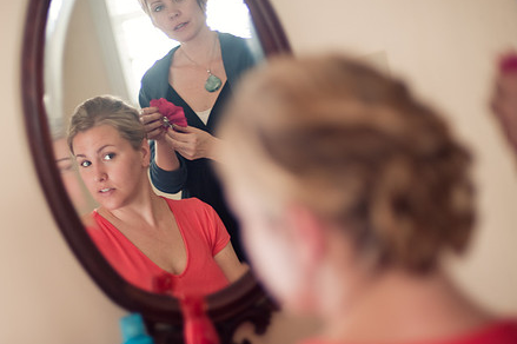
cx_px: 265
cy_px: 193
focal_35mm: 66
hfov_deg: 30.5
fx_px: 947
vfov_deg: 20.6
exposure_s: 1/100
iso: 200
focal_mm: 50
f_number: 1.4
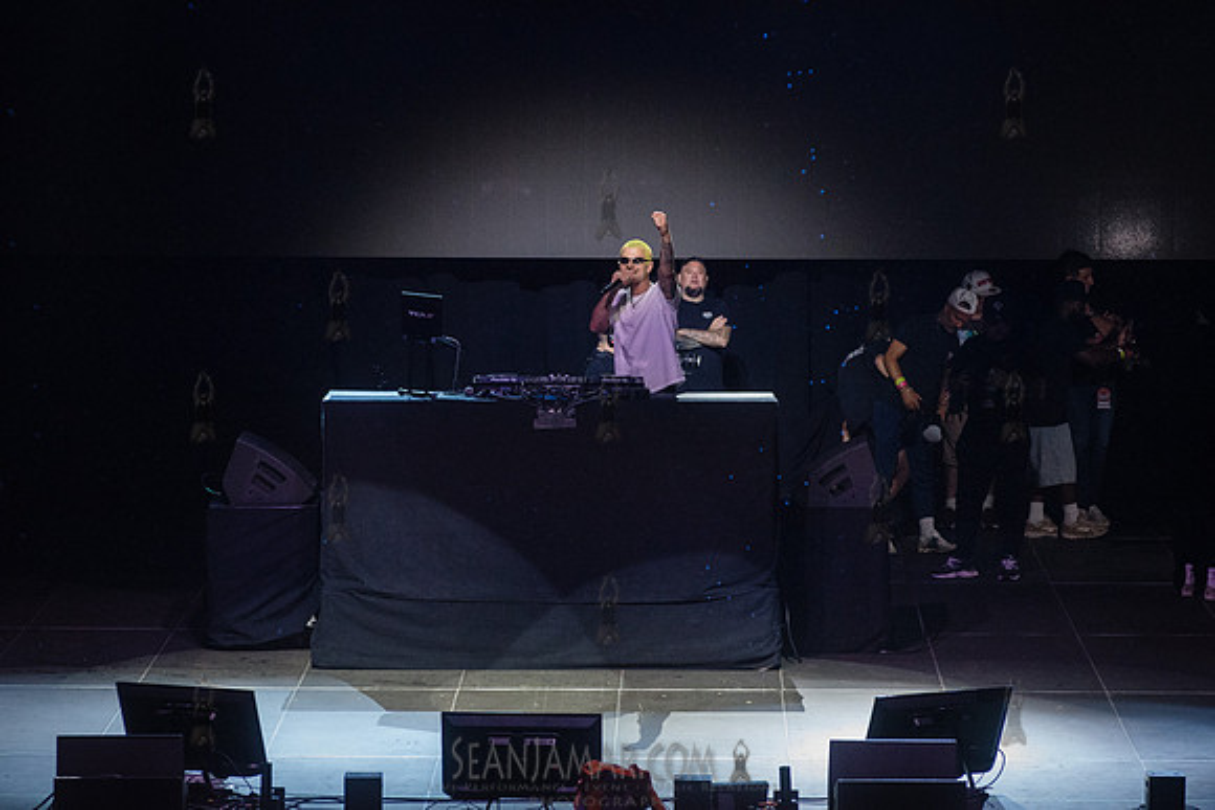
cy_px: 368
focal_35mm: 188
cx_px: 597
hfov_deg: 11.0
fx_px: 6337
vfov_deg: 7.3
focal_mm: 170
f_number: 4.5
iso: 5000
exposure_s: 1/1000
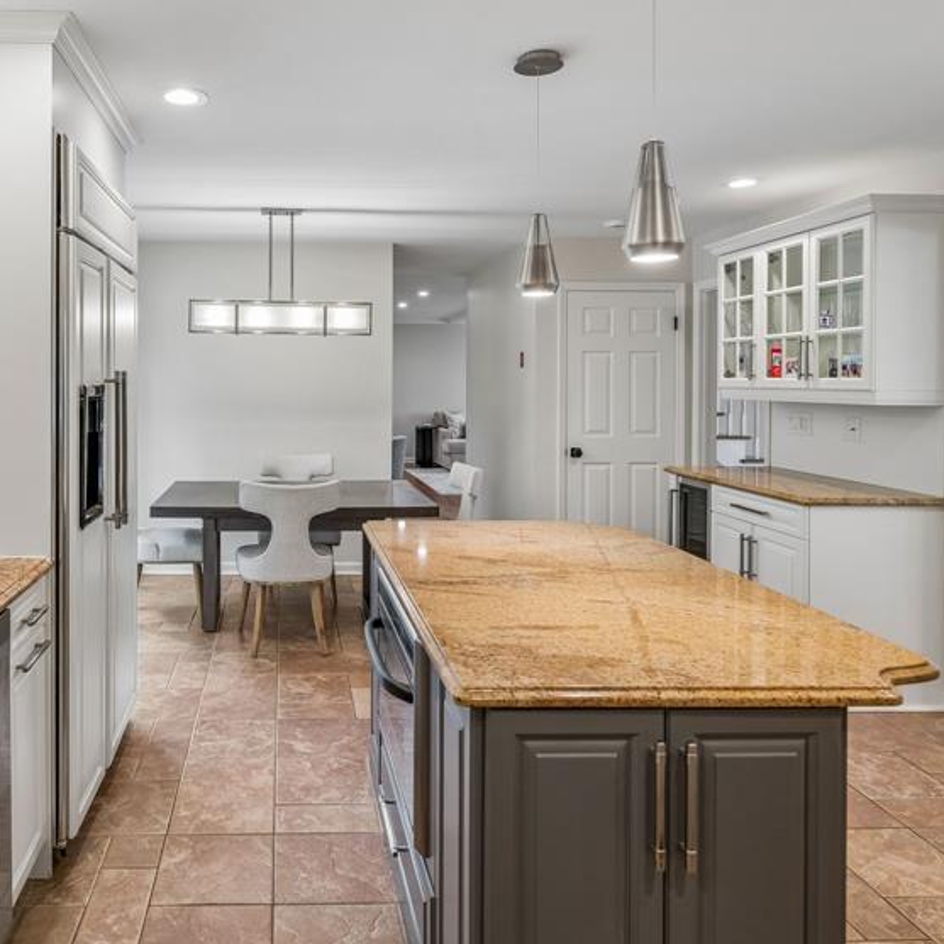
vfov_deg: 62.5
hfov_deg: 61.1
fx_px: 771
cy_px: 386
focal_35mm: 25
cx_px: 298
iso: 1250
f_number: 8
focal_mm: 16
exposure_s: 1/50
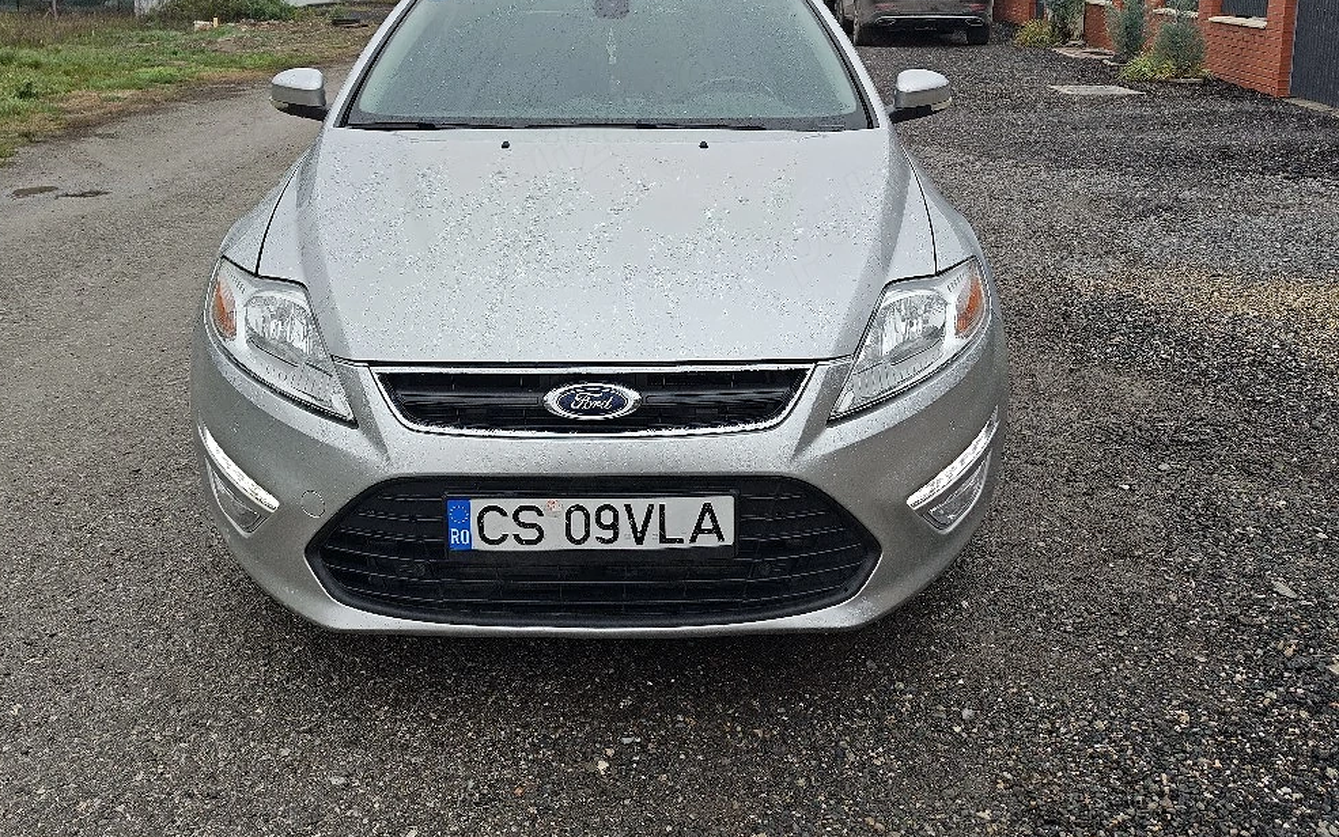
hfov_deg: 58.1
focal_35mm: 33
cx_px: 661
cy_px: 214
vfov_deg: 37.4
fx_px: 1204
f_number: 1.6
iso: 111
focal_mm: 6.57
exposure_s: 1/200
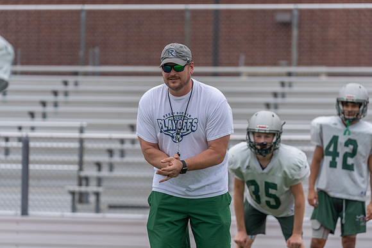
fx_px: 1767
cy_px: 124
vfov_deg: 8.0
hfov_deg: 12.0
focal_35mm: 171
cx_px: 186
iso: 200
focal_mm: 171
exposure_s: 1/1250
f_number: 3.5
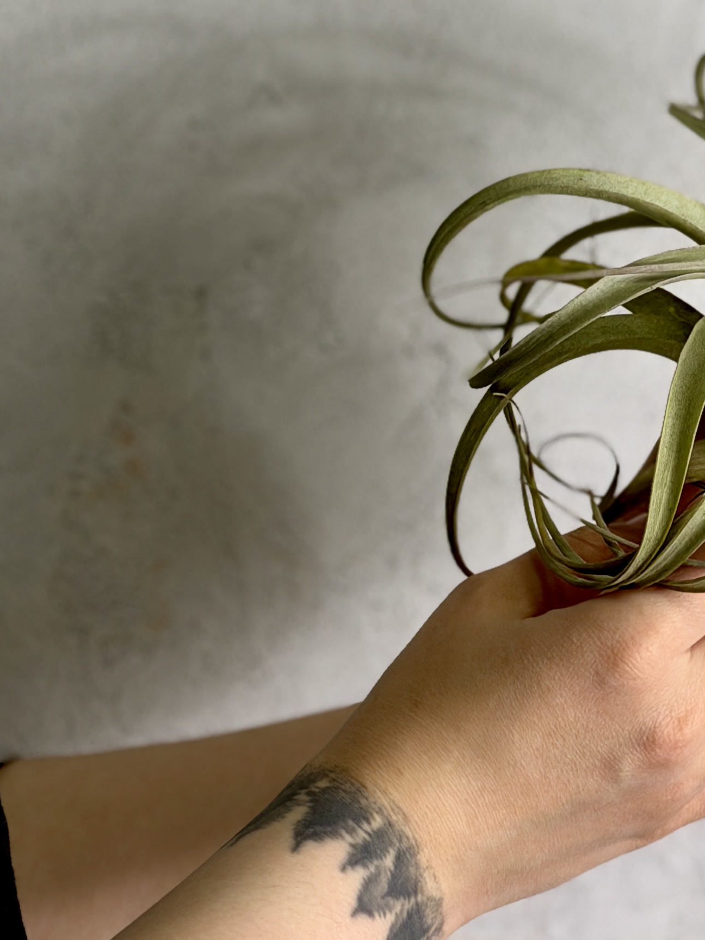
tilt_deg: -6.2
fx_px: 3041
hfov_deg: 13.1
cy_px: 418
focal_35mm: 112
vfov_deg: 17.6
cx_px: 623
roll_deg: +0.5
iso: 64
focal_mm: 6.76
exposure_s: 1/427
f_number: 1.78
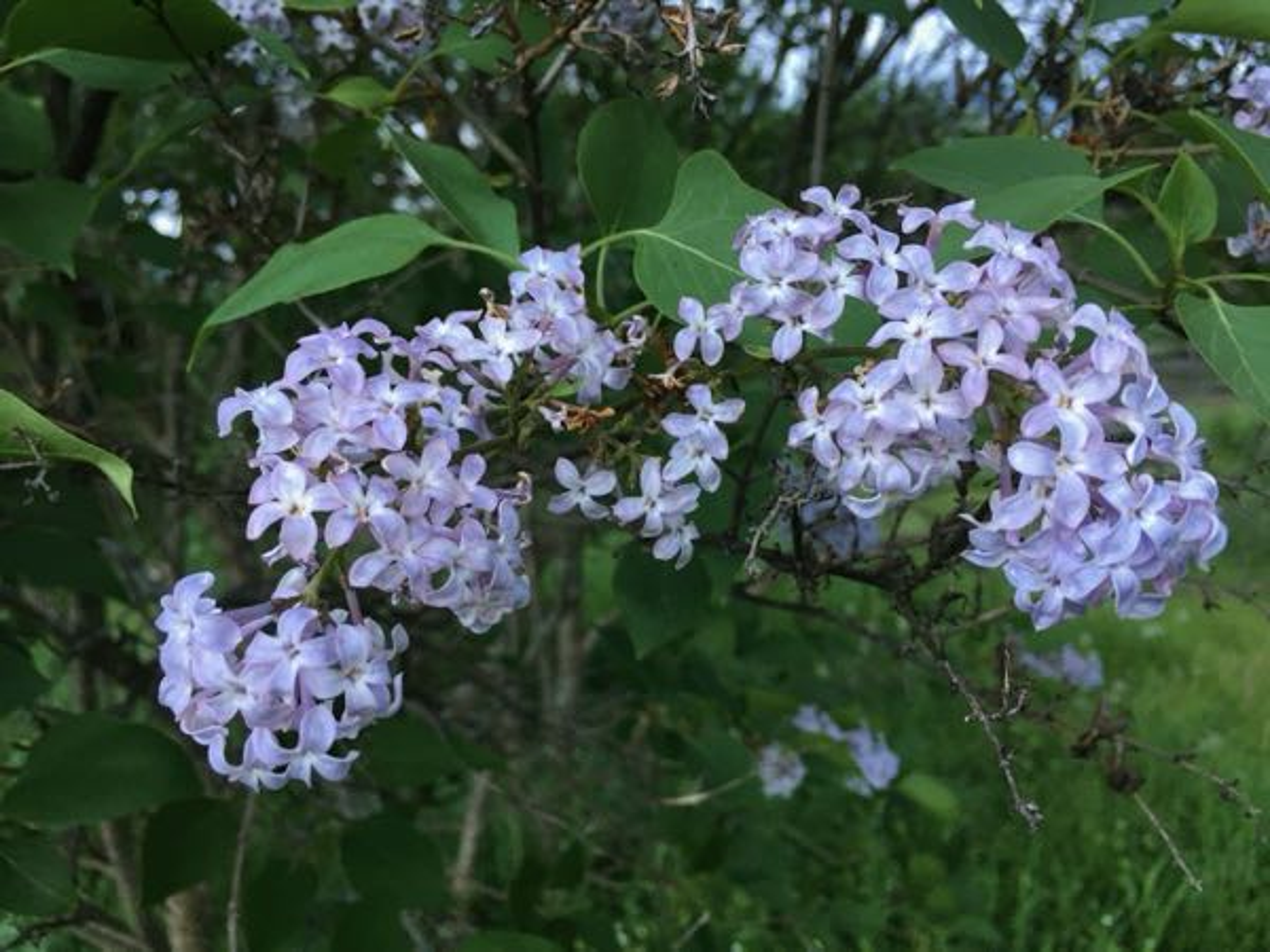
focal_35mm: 29
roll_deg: +4.1
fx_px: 1064
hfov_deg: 61.7
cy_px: 476
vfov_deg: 48.2
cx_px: 635
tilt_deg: -5.8
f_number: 2.2
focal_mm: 4.15
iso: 40
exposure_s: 1/30
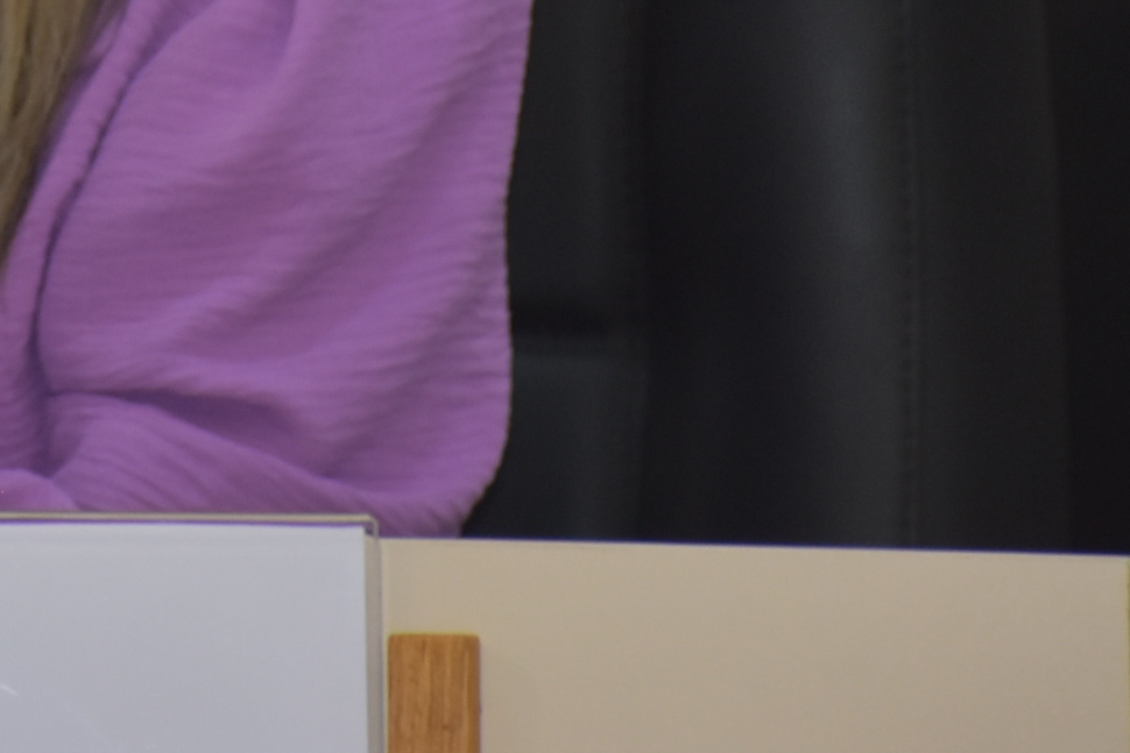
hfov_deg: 3.2
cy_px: -403
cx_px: -231
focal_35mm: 648
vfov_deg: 2.1
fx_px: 20342
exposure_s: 1/60
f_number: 5.6
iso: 800
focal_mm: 140
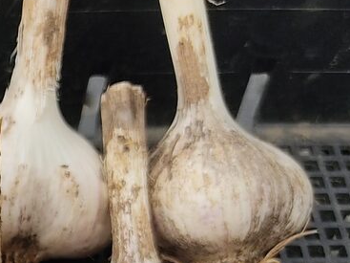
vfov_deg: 13.9
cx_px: -188
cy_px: 349
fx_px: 1031
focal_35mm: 102
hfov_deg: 17.2
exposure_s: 1/246
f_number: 1.79
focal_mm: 4.74
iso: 100
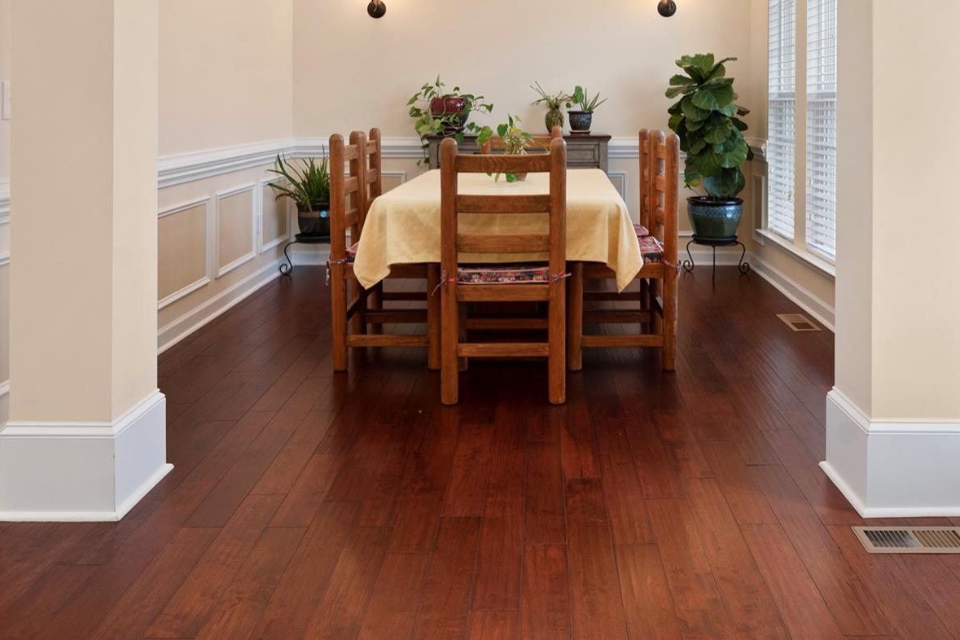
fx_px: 880
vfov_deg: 38.5
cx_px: 531
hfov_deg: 57.1
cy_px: 133
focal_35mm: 33
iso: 320
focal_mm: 19
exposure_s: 1/30
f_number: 6.3
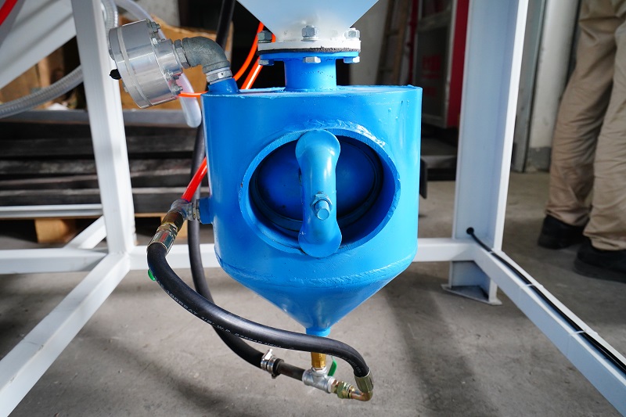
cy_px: 208
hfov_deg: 67.4
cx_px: 313
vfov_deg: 47.9
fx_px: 469
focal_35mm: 27
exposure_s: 1/30
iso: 1600
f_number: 4.5
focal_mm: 27
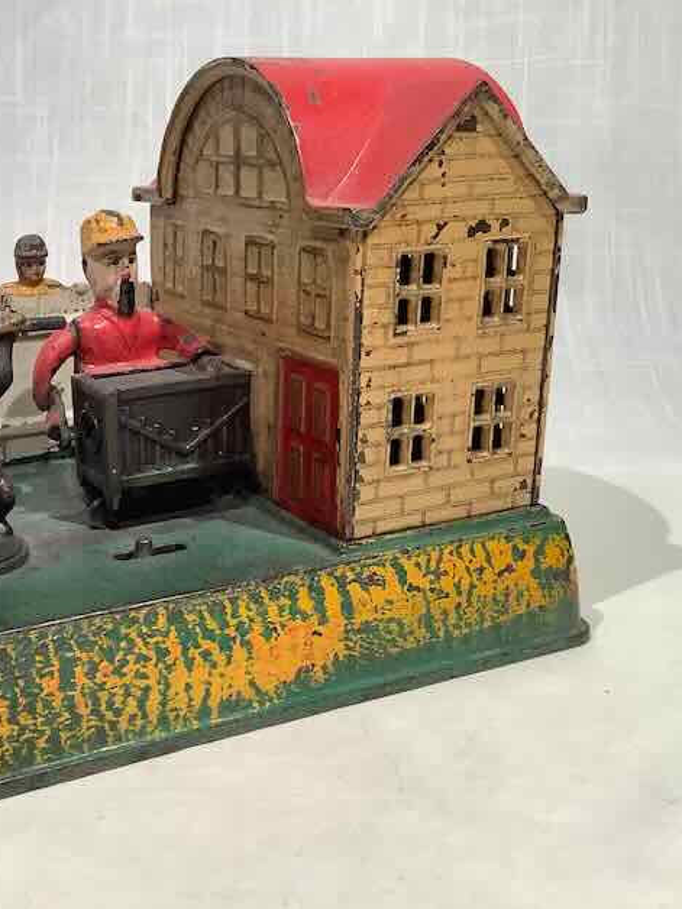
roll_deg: +0.6
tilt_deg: -16.4
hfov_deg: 33.4
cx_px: 142
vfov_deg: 44.8
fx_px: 1103
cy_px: 450
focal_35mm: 42
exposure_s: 1/60
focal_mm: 3.3
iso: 160
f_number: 2.4
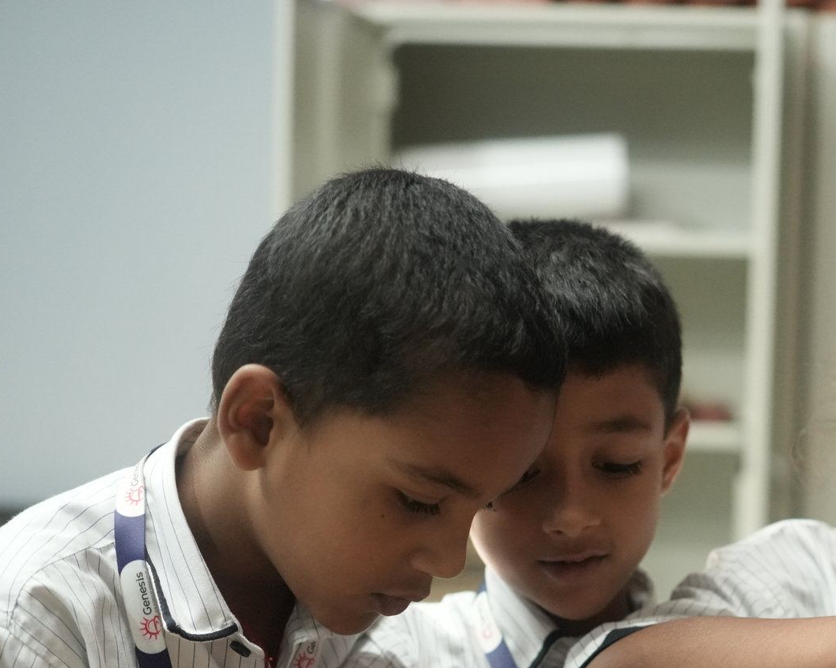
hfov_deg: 24.7
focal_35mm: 75
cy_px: 622
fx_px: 1855
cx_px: 731
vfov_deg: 20.0
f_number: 2.2
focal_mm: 35
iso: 3200
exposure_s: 1/320
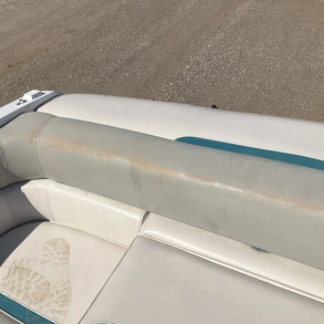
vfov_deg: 47.2
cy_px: 164
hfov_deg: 46.5
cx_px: 108
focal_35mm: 35
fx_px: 371
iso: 25
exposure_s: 1/5263
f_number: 1.8
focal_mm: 3
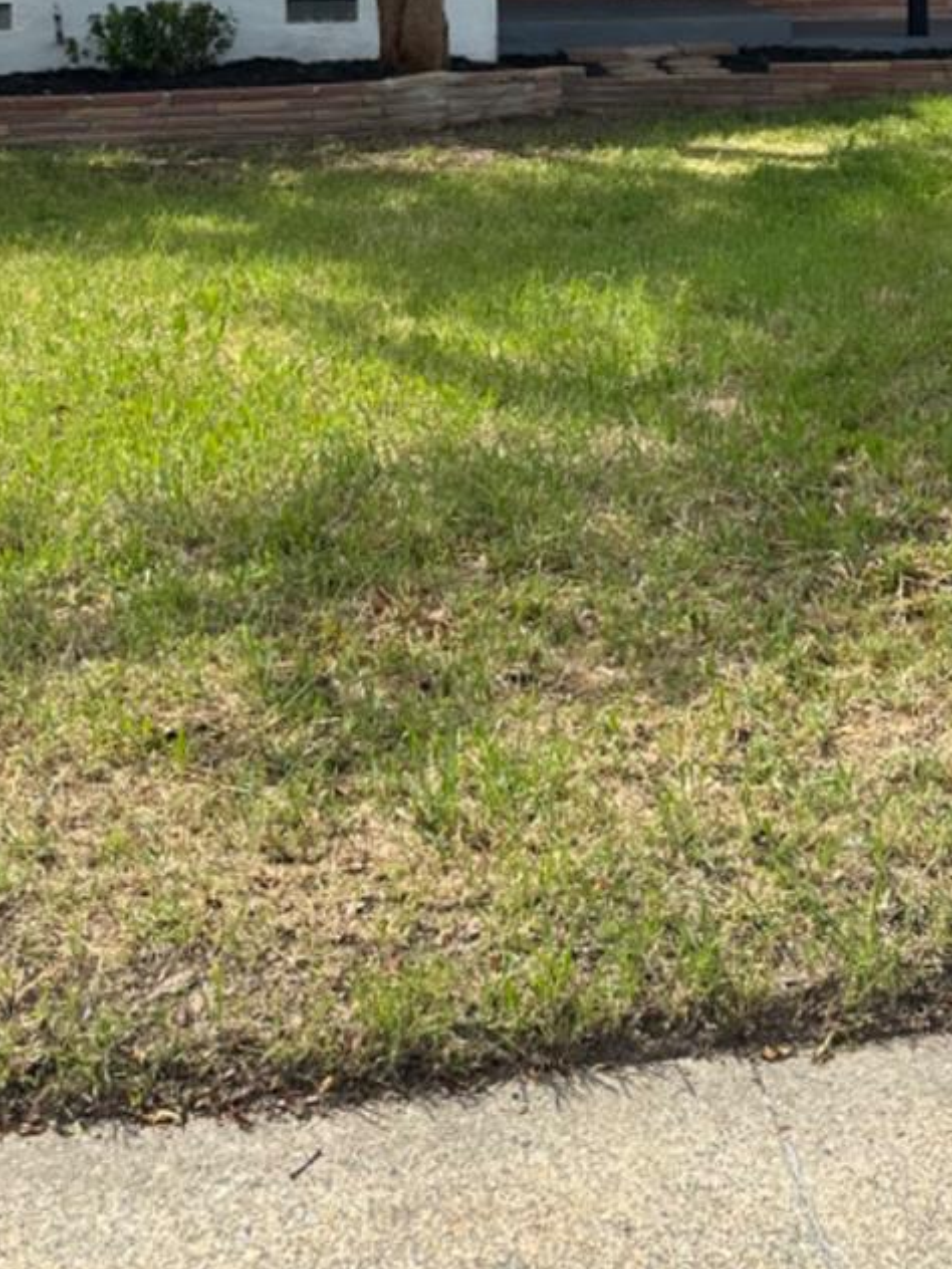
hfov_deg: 25.5
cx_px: 640
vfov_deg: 30.4
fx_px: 2090
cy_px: -110
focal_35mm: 57
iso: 80
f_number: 1.78
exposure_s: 1/2809
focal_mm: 6.86
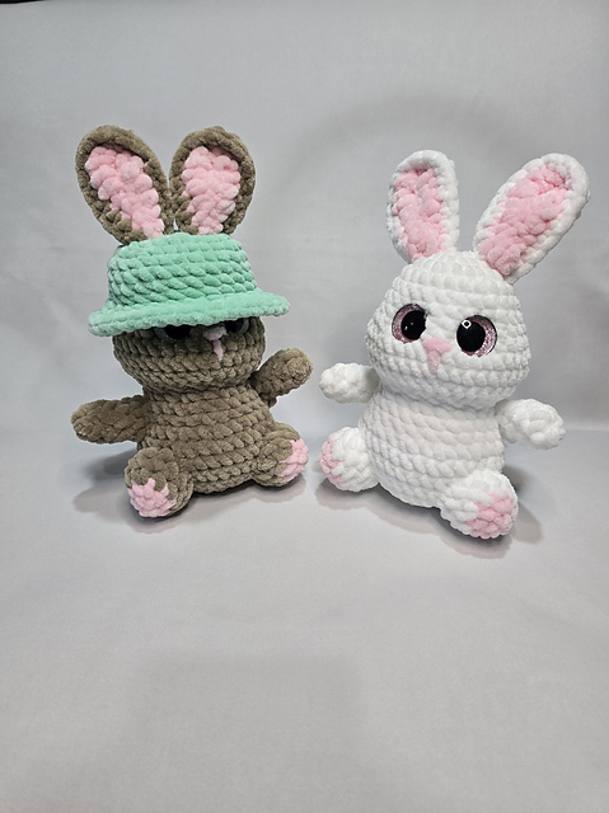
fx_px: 540
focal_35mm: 23
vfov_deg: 74.0
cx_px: 304
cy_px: 406
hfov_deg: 58.8
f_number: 1.7
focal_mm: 6.3
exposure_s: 1/120
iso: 250
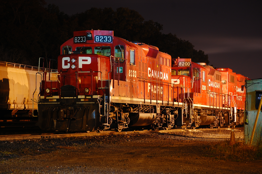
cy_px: 87
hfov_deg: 17.1
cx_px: 131
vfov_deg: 11.4
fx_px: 873
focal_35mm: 120
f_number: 5.6
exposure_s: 15
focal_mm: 80
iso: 200
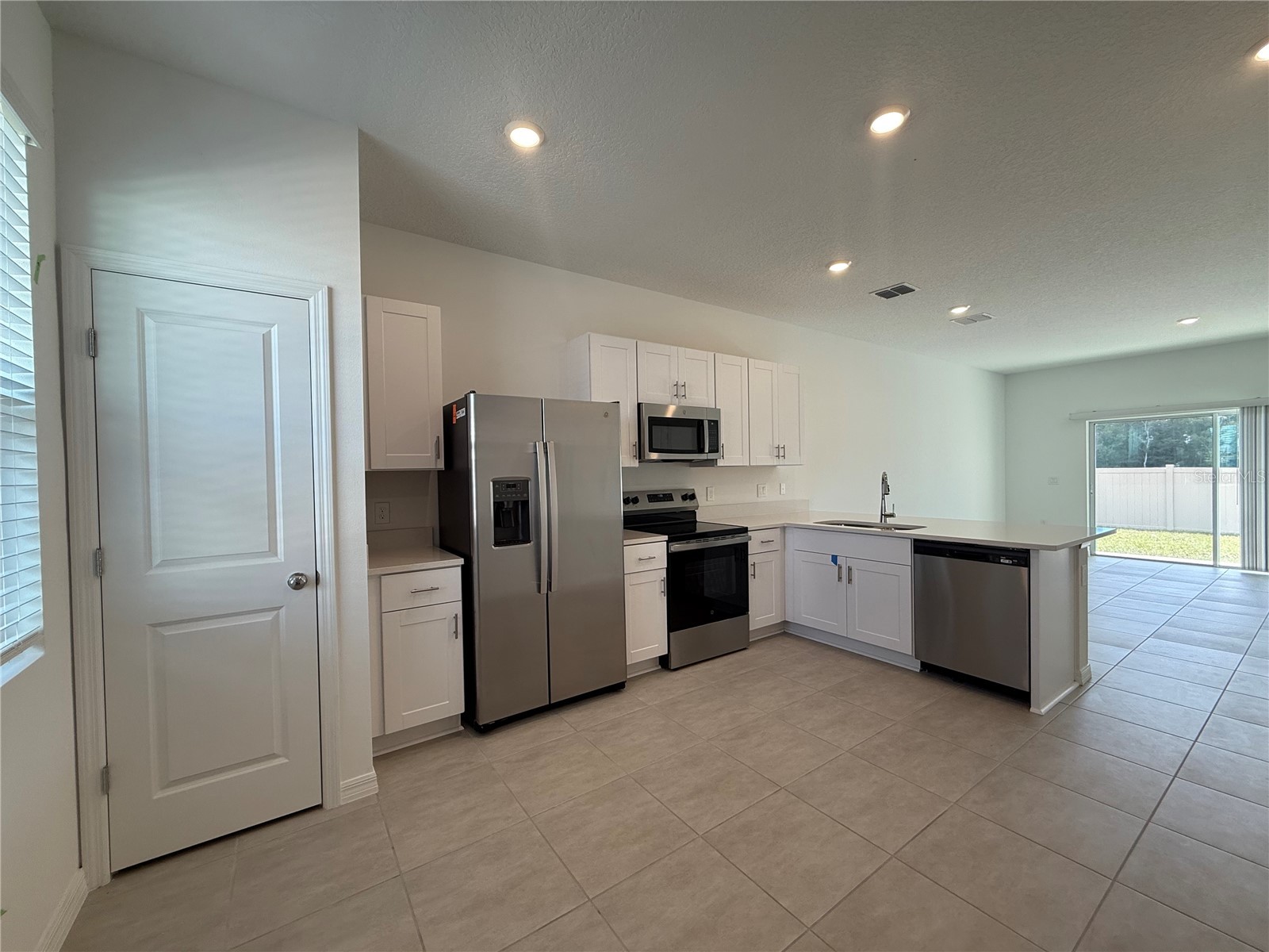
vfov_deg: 85.7
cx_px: 634
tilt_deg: +0.6
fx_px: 513
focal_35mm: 14
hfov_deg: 102.1
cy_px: 476
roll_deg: +0.9
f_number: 2.2
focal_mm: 2.22
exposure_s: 1/120
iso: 100
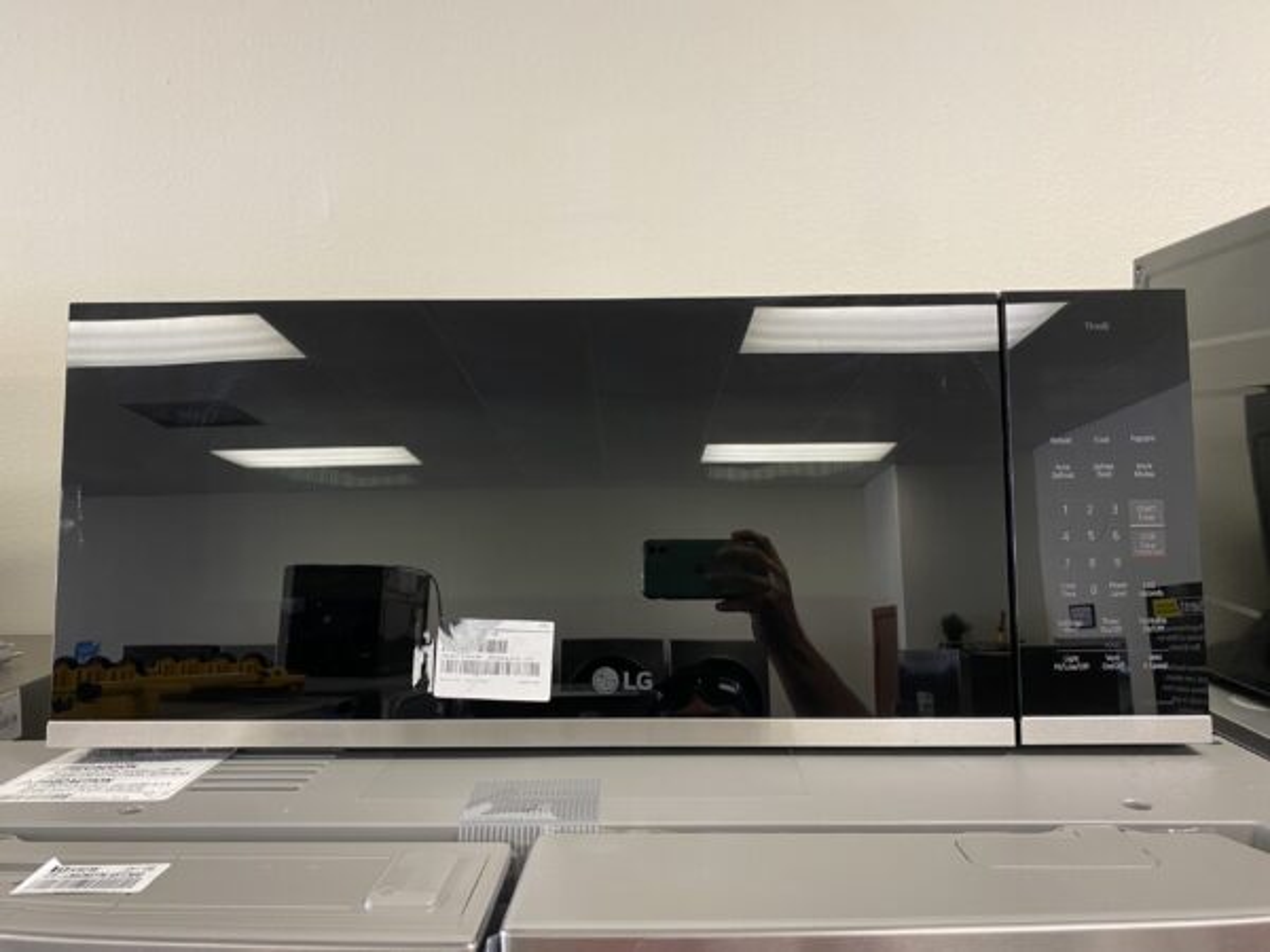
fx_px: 954
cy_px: 476
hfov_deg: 67.3
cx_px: 635
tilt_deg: -0.6
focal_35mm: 26
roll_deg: +1.3
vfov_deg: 53.1
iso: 100
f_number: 1.8
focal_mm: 4.25
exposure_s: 1/44
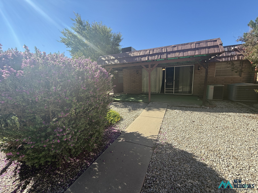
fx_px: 104
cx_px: 129
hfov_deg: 102.1
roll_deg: +1.1
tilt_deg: -9.1
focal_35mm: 14
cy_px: 96
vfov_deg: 85.7
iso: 50
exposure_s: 1/942
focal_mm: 2.22
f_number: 2.2
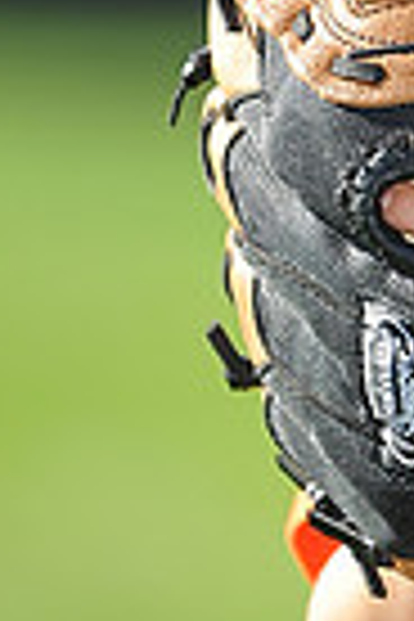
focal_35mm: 843
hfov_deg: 1.6
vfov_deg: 2.4
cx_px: 806
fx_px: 14541
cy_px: -248
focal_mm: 200
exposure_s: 1/800
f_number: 4
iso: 200
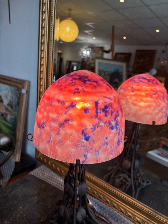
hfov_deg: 53.1
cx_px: 84
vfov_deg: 67.3
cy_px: 112
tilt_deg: -17.4
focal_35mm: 26
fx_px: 168
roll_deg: -5.2
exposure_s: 1/100
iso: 32
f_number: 1.6
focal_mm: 5.96
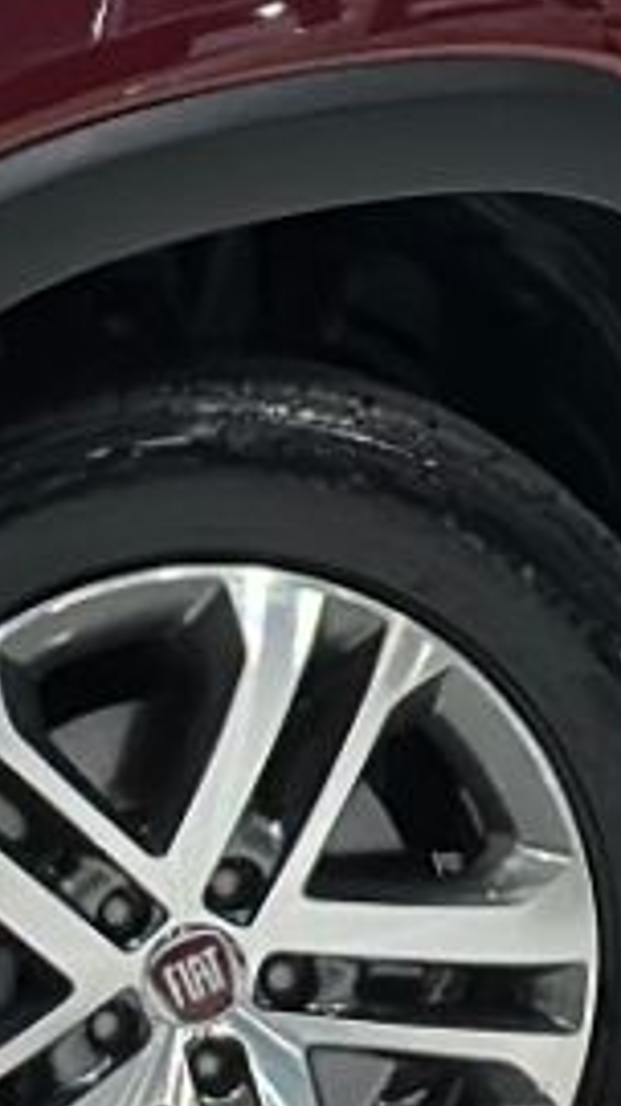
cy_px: 33
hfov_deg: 3.3
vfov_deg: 5.8
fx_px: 10884
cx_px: 1001
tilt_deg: -6.6
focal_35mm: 371
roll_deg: +0.3
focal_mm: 6.86
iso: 200
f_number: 1.78
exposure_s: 1/120
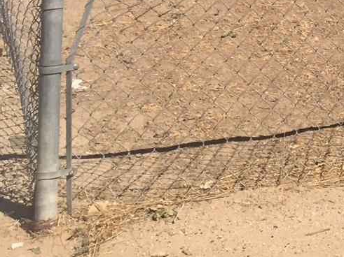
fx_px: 1182
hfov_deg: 14.7
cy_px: -263
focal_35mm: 119
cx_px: 605
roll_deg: -1.9
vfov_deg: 11.2
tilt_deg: -0.9
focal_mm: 4.15
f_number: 2.2
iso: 25
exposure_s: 1/2564
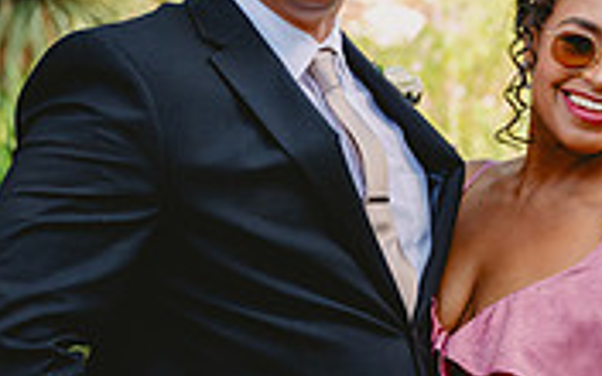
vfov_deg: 8.4
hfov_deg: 13.4
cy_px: 243
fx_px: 2559
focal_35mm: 156
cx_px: 424
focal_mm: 60
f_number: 3.5
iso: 500
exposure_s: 1/320
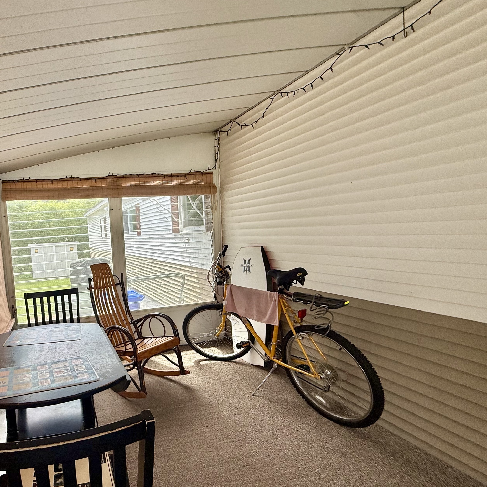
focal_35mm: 20
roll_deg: +3.5
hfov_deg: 69.0
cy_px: 265
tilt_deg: -5.2
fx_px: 318
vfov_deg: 74.7
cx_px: 111
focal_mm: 2.22
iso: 50
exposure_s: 1/215
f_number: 2.2
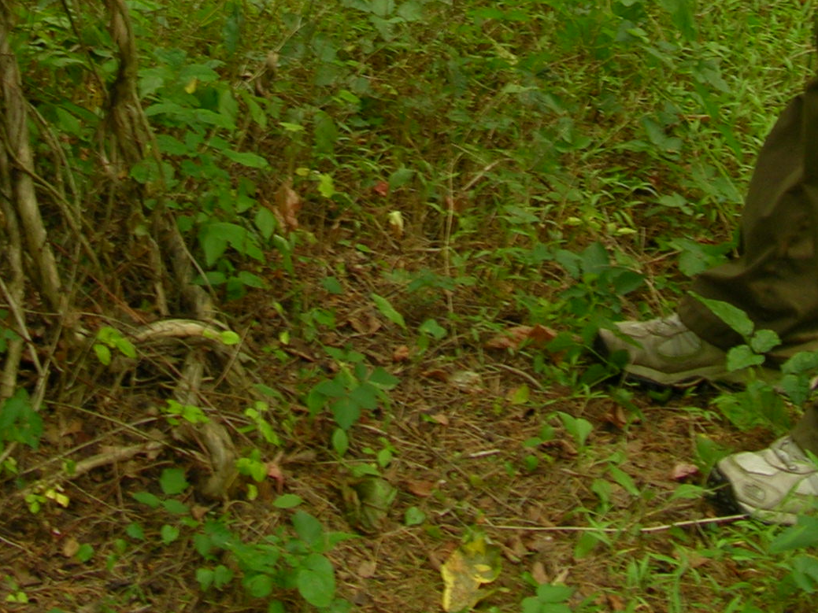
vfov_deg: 12.8
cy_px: -269
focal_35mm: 110
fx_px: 2599
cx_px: 311
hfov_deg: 17.9
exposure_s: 1/25
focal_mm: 8.9
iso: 78
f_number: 3.2
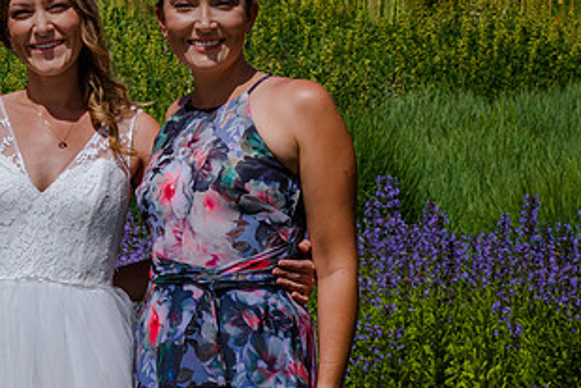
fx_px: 2275
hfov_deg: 14.4
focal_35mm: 141
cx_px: 51
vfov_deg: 9.7
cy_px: 137
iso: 200
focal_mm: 75
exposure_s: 1/200
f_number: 16
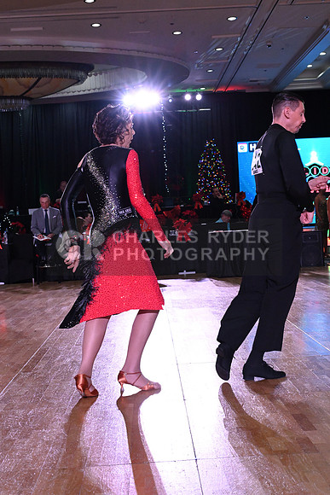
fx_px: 742
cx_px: 165
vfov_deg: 36.9
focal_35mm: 54
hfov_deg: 25.1
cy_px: 248
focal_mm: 54
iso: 5000
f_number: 8
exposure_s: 1/320
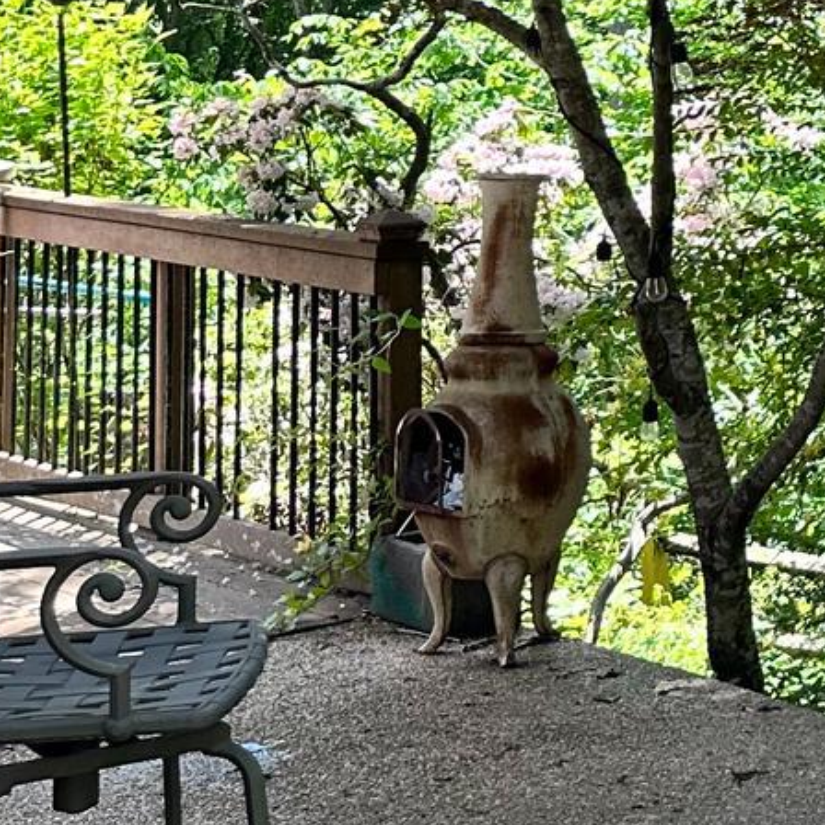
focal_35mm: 97
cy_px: -105
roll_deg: +0.2
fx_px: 2615
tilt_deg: +1.4
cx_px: 1512
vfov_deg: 17.3
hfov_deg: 15.3
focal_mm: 6.86
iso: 80
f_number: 1.78
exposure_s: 1/360
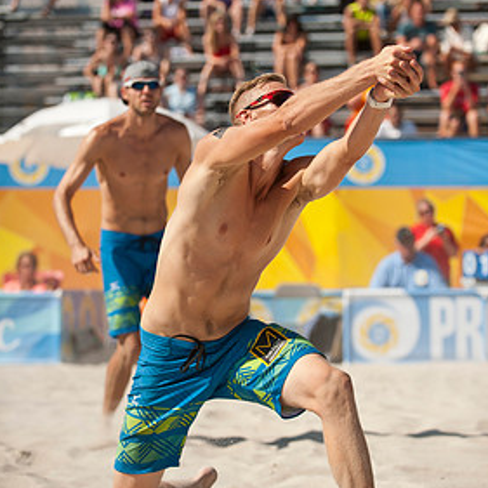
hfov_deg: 13.1
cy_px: 188
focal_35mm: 133
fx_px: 2121
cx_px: 251
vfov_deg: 13.1
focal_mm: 98
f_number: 3.2
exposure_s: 1/4000
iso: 125
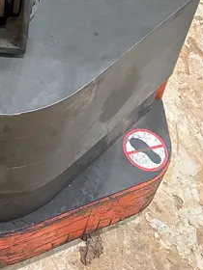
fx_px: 532
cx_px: 2
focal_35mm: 68
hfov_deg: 20.9
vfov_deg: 25.3
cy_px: -66
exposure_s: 1/60
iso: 320
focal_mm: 5.96
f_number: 1.6
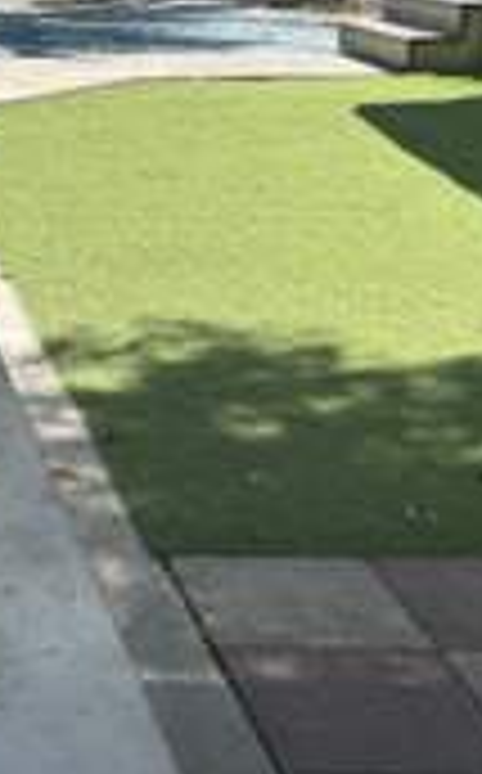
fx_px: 1624
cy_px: 119
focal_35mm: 77
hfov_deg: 15.3
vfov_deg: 26.2
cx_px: -284
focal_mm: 5.96
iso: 50
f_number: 1.6
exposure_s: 1/1543
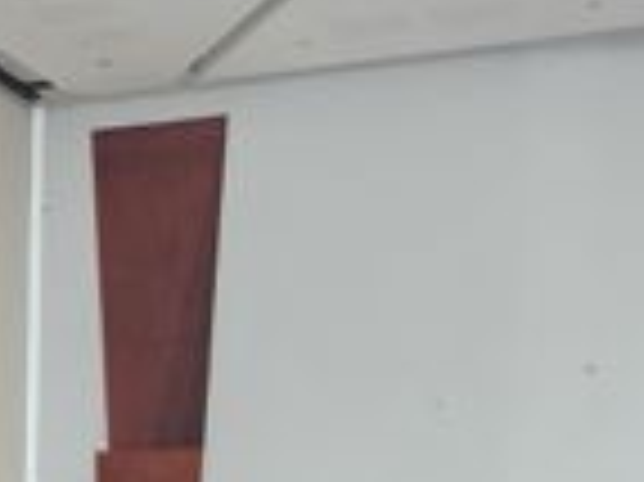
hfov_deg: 17.6
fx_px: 1915
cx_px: -248
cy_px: 757
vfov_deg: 13.4
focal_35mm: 103
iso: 1000
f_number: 1.8
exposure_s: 1/120
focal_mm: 5.4
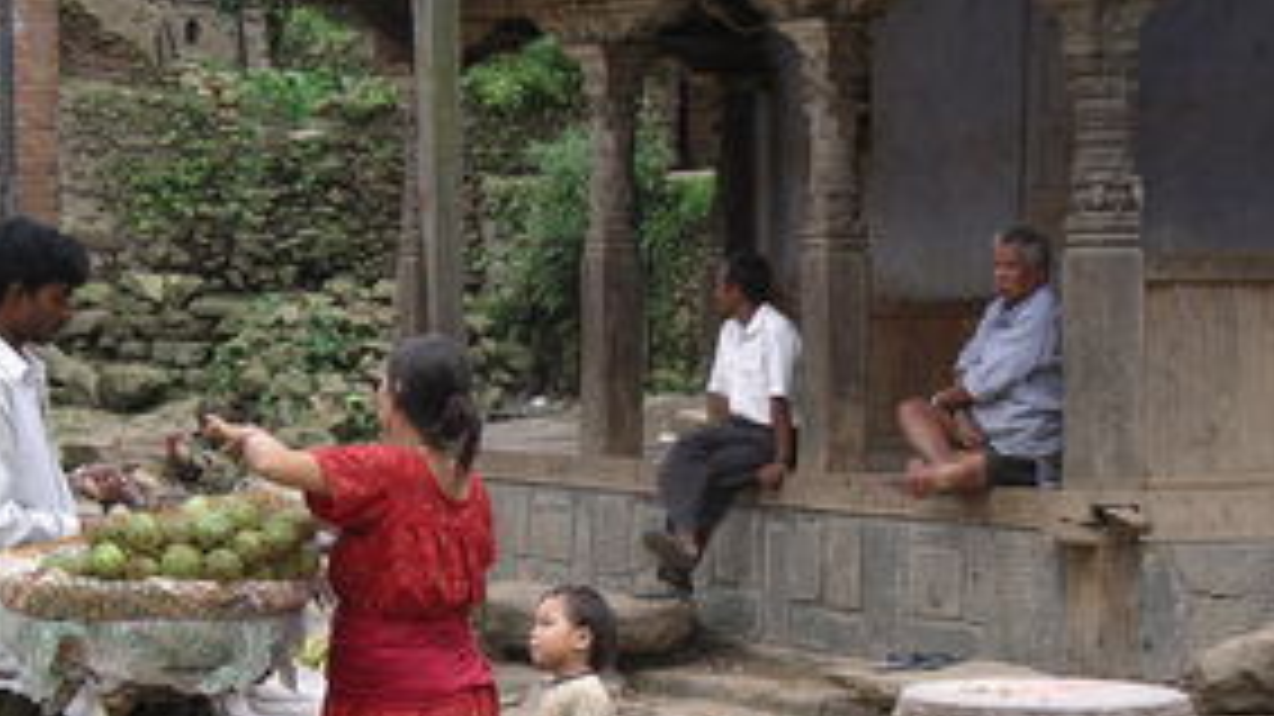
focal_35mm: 126
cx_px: 646
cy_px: 509
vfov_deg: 9.6
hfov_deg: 17.0
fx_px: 4255
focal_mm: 17.4
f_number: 3.6
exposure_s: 1/174
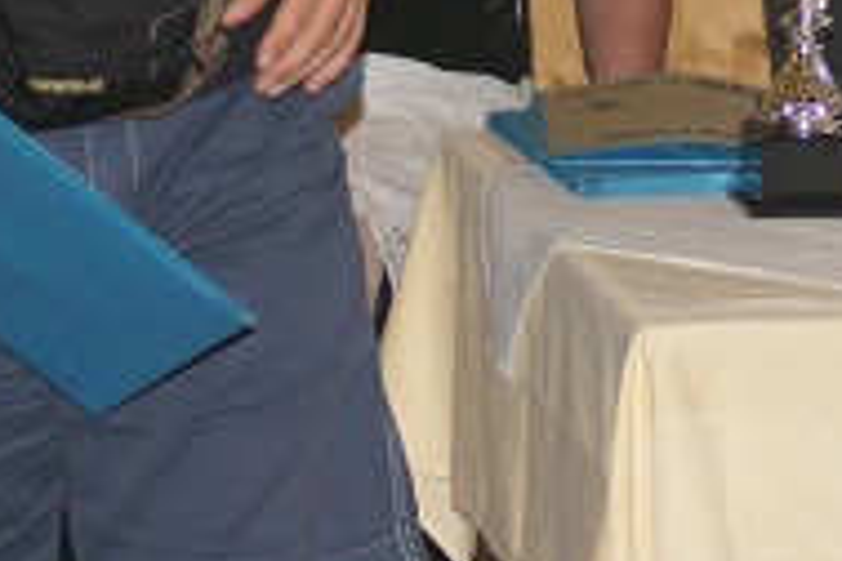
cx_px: 691
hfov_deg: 6.5
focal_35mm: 317
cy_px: -405
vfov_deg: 4.3
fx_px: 7414
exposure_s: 1/80
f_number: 4.5
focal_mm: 50
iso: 500
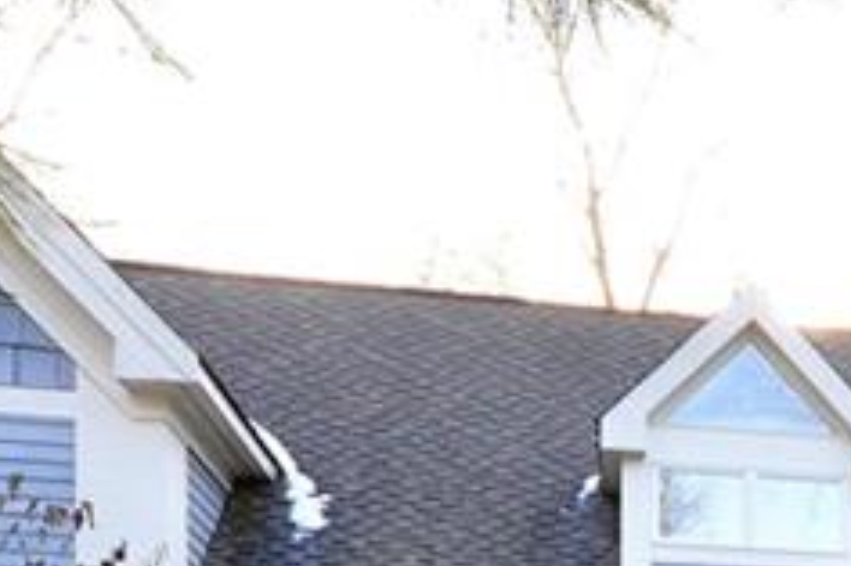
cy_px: 982
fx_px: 1535
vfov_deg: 17.4
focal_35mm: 65
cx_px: 901
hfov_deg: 28.5
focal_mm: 10
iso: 1250
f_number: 8
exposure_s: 1/125
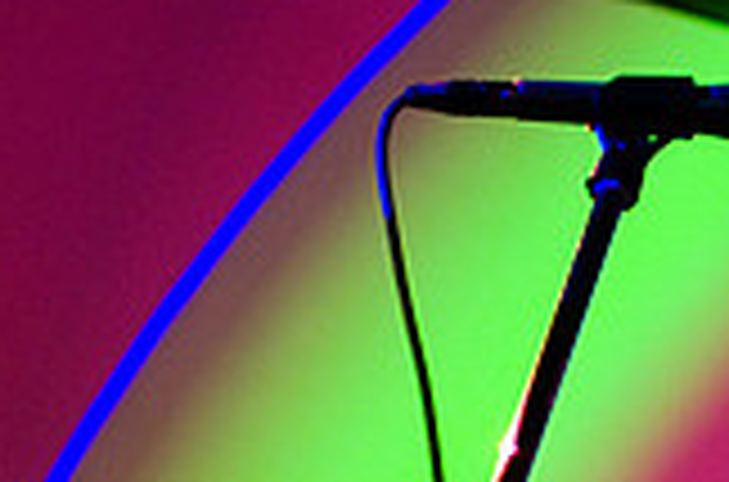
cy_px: 624
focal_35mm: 280
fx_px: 5653
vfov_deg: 4.9
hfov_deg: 7.3
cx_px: 1066
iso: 1000
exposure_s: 1/80
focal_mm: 52
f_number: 2.8
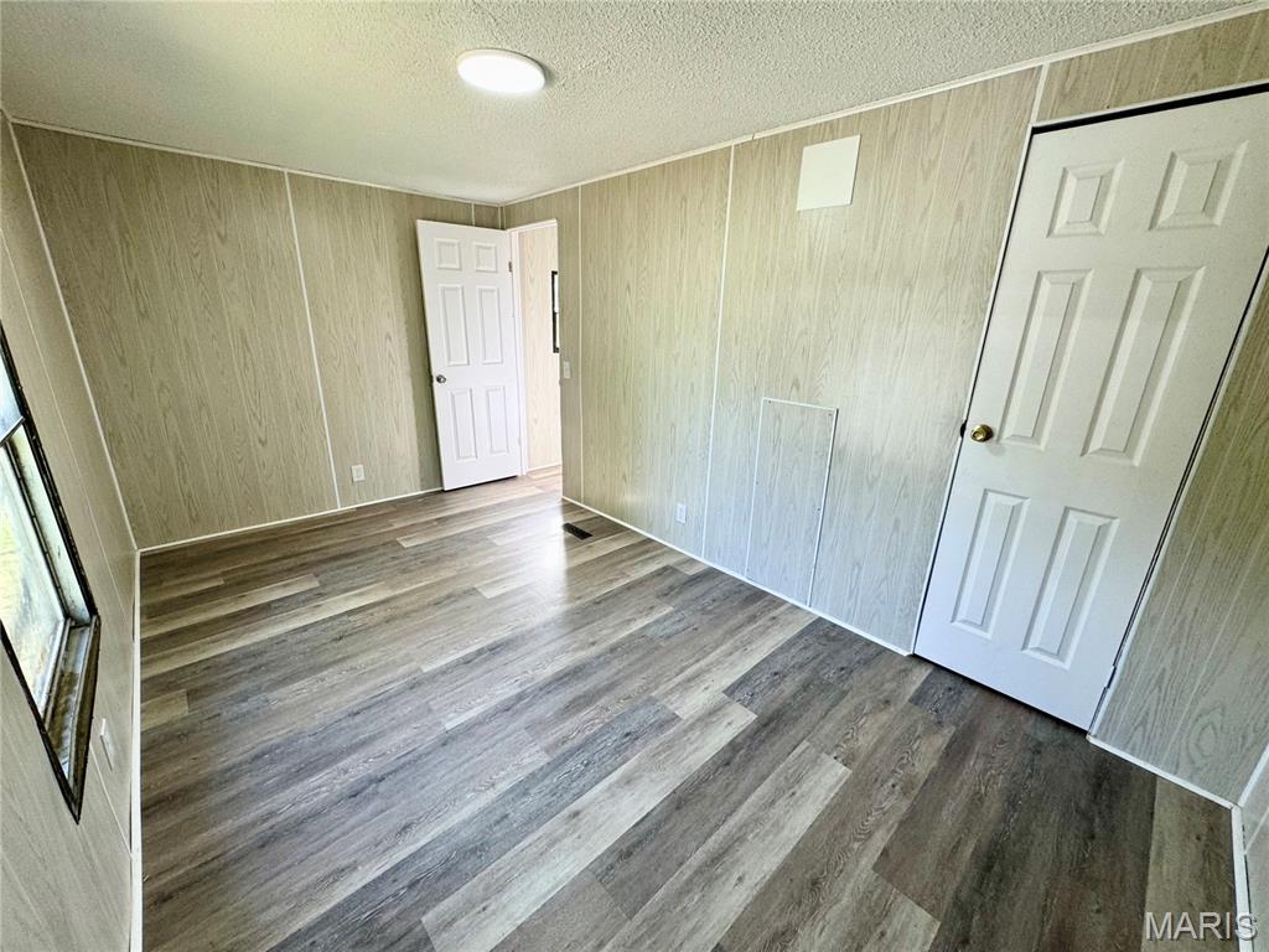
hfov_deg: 102.1
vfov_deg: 85.7
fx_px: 513
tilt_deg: -16.7
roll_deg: -2.3
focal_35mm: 14
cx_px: 634
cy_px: 476
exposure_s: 1/120
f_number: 2.2
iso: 100
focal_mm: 2.22
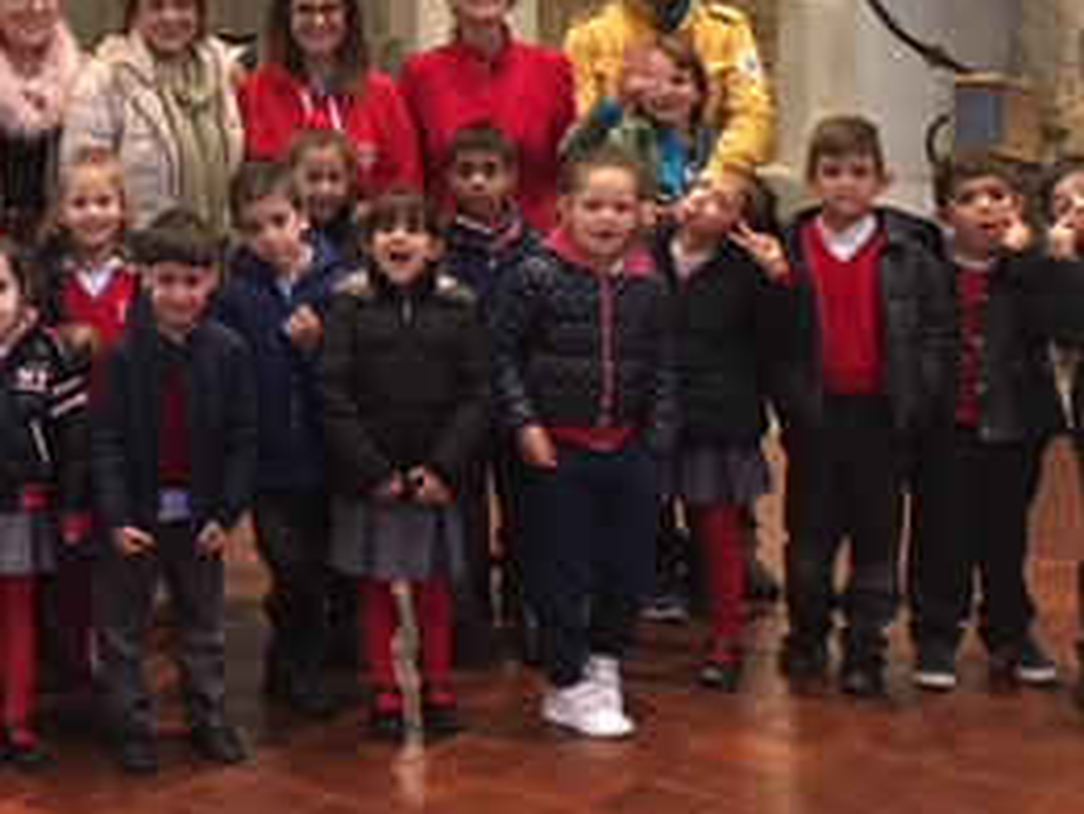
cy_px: 29
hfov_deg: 26.7
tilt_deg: +1.2
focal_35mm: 71
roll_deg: +1.6
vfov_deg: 20.2
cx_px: 158
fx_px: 2224
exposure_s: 1/20
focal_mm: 4.15
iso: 200
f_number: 2.2
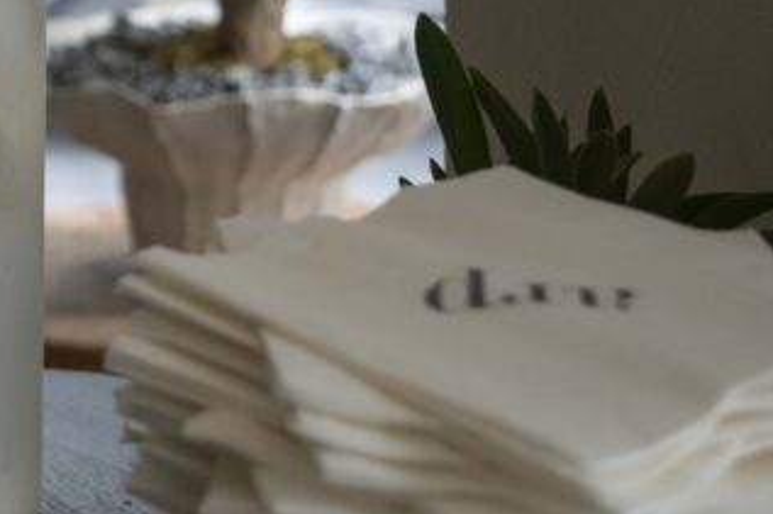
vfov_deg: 9.0
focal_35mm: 152
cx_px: -258
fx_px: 3262
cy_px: 104
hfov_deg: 13.0
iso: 320
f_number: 5.6
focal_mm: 47
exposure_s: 1/160
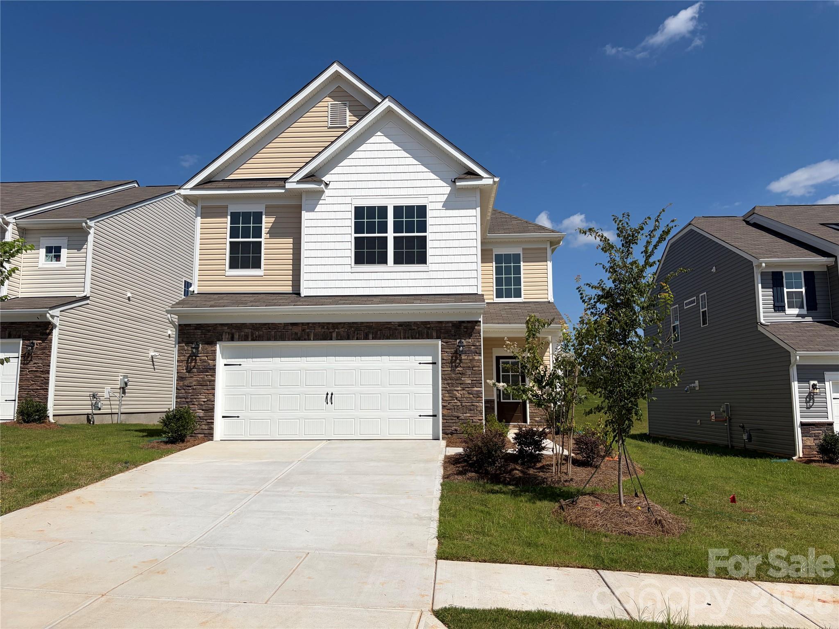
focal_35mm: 26
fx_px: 630
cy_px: 314
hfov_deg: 67.3
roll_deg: +0.9
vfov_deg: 53.1
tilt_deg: +9.0
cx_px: 420
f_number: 1.6
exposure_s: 1/7813
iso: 50
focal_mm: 5.96
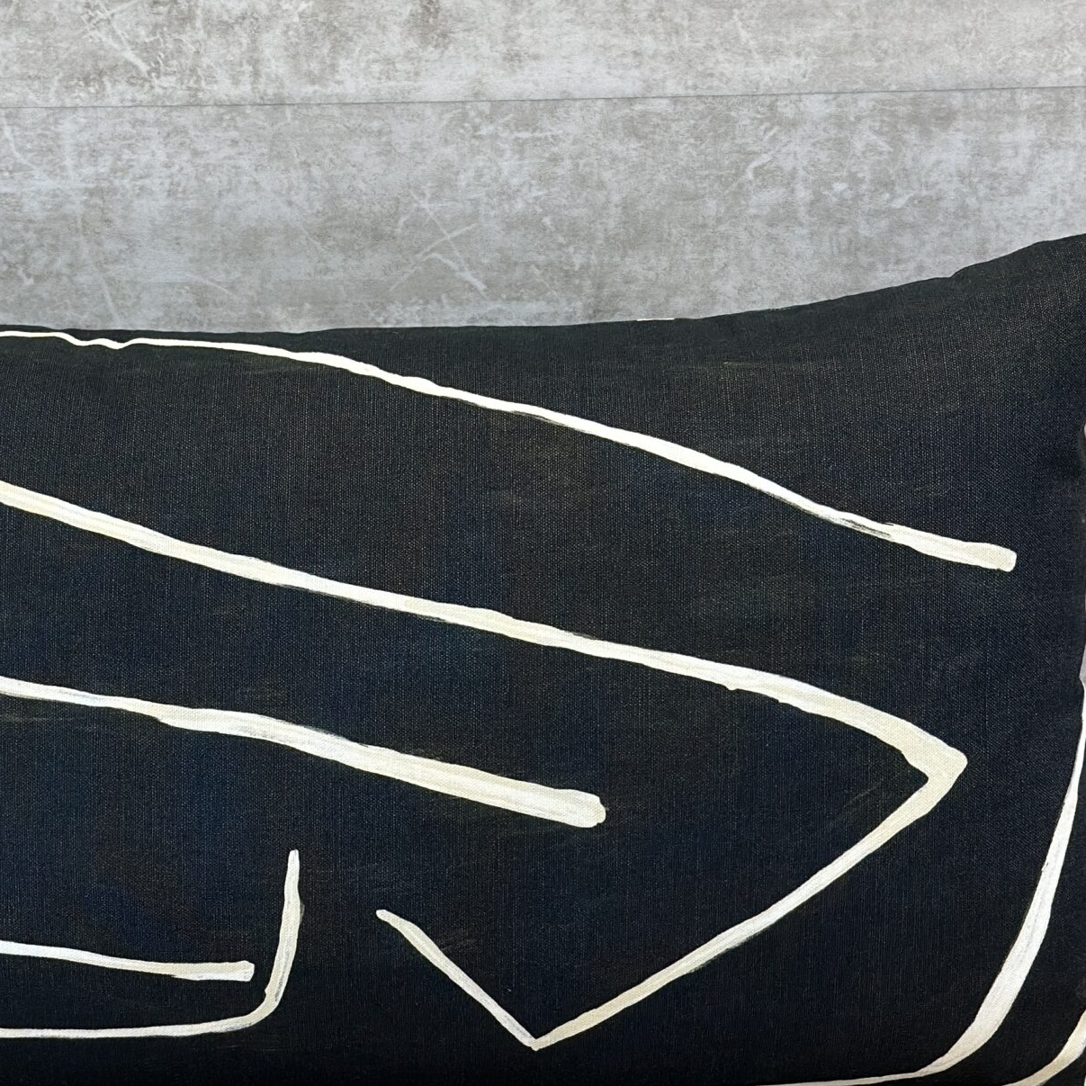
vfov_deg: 19.2
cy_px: 702
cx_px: 336
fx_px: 3194
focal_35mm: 90
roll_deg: +1.0
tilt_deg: -12.4
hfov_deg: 19.2
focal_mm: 6.86
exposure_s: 1/120
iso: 100
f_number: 1.78
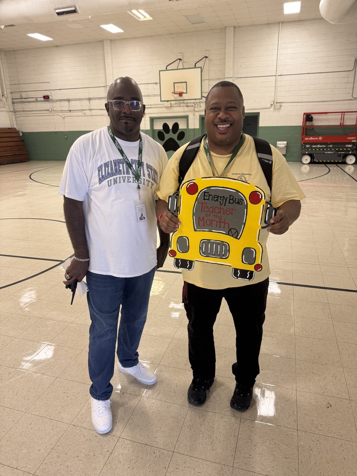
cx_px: 178
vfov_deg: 71.6
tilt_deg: -16.7
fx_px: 330
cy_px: 238
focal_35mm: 24
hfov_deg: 56.8
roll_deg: +0.8
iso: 125
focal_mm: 6.76
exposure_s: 1/60
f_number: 1.78
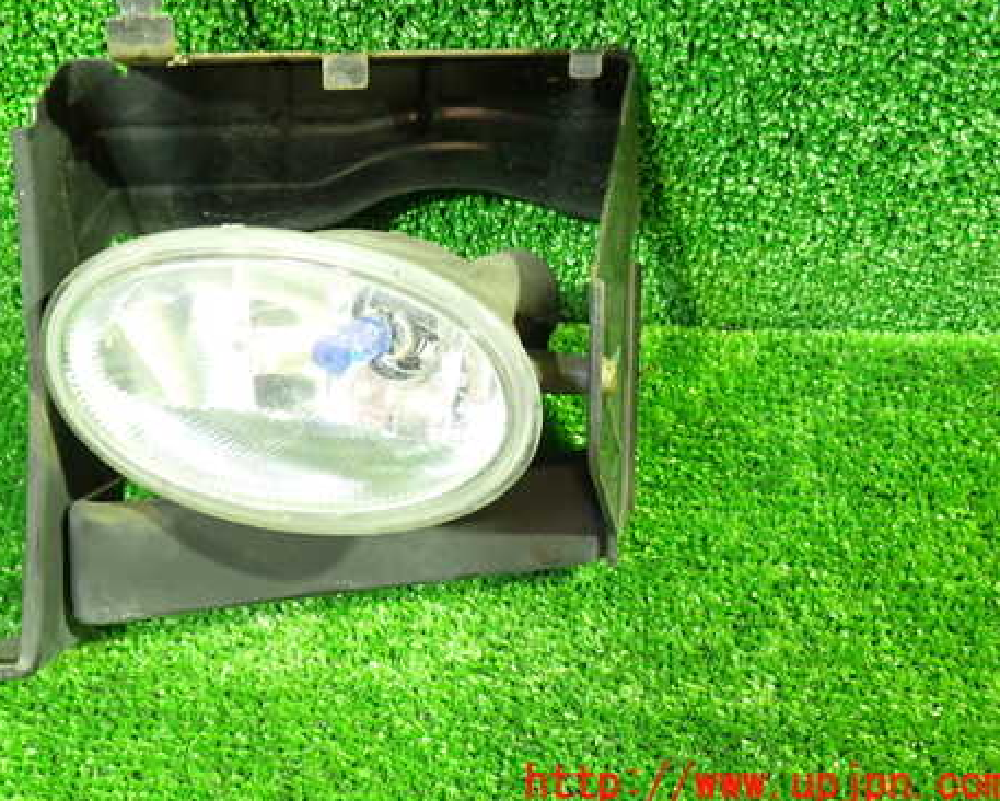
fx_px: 1214
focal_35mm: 41
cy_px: 320
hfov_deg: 44.3
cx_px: 363
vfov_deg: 36.4
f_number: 2.4
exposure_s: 1/13
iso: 800
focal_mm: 5.79
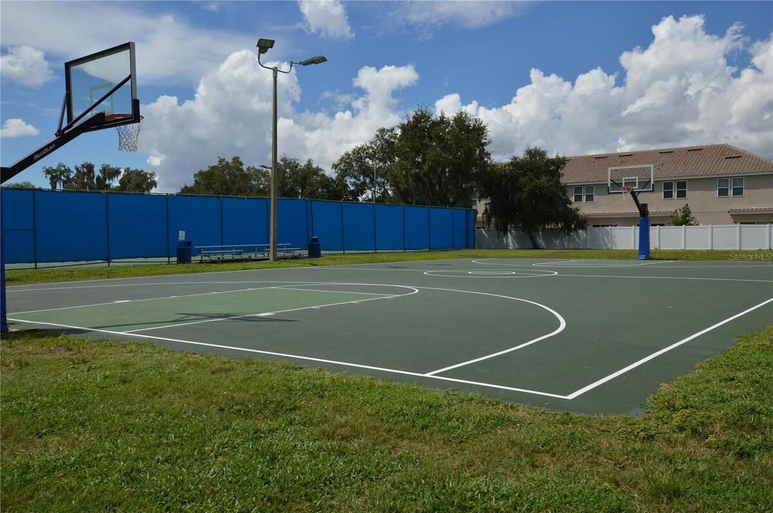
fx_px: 643
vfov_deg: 43.5
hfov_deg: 62.0
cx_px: 386
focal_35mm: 30
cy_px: 256
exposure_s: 1/400
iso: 100
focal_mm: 20
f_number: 9
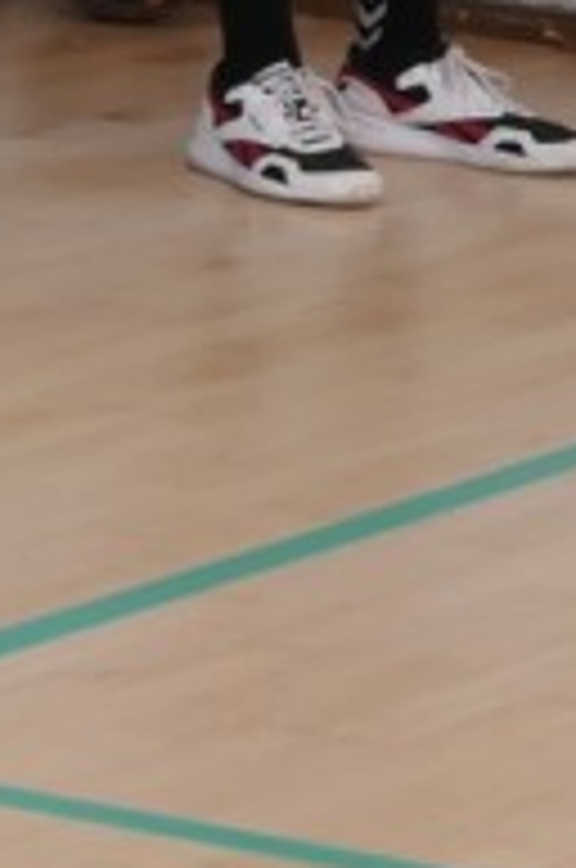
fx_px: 8117
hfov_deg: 4.0
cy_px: -769
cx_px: 1084
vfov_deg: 6.0
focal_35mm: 337
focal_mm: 26.4
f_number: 2.8
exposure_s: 1/125
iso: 400
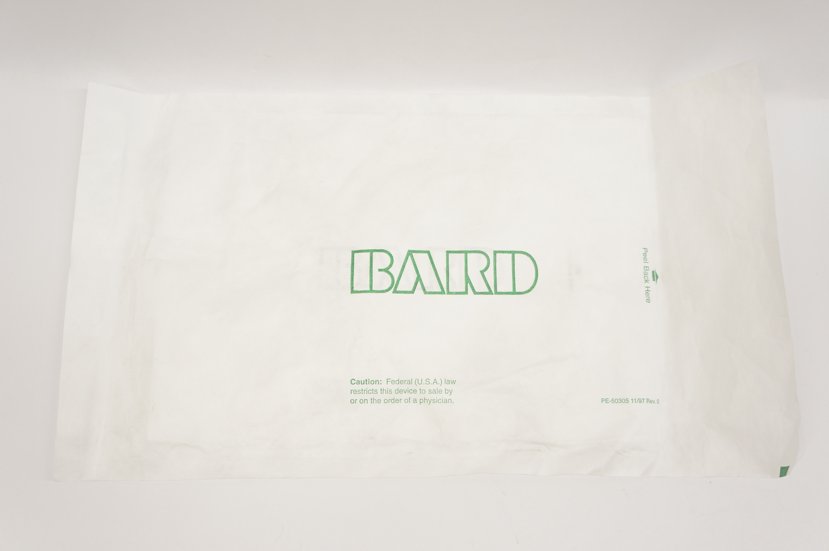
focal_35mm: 34
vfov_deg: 38.3
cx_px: 414
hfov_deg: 55.2
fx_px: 794
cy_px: 276
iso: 400
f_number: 5
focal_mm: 23
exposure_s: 1/125
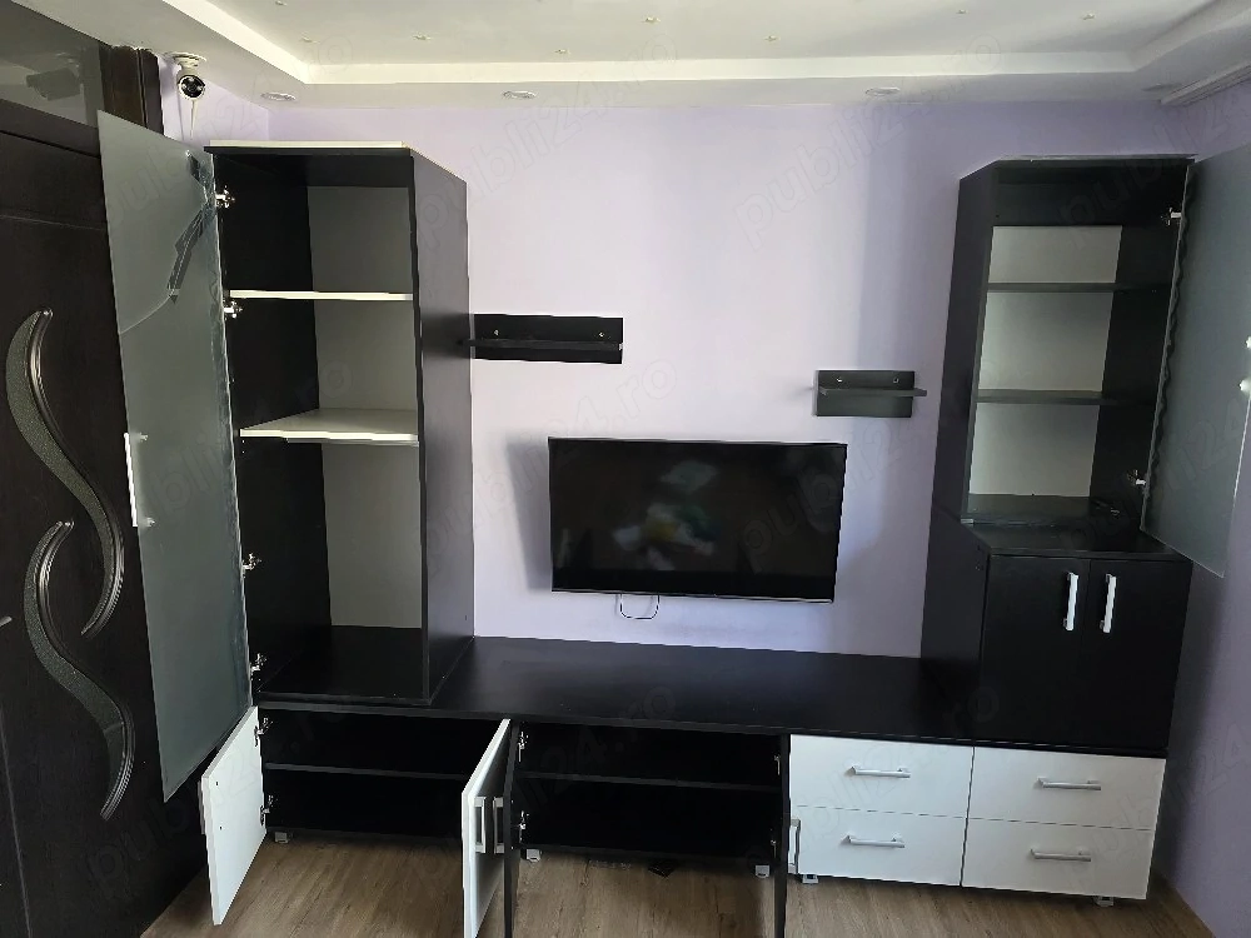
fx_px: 831
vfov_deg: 58.9
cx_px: 626
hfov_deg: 73.9
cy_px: 469
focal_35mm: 23
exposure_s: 1/101
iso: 500
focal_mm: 6.3
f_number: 1.7
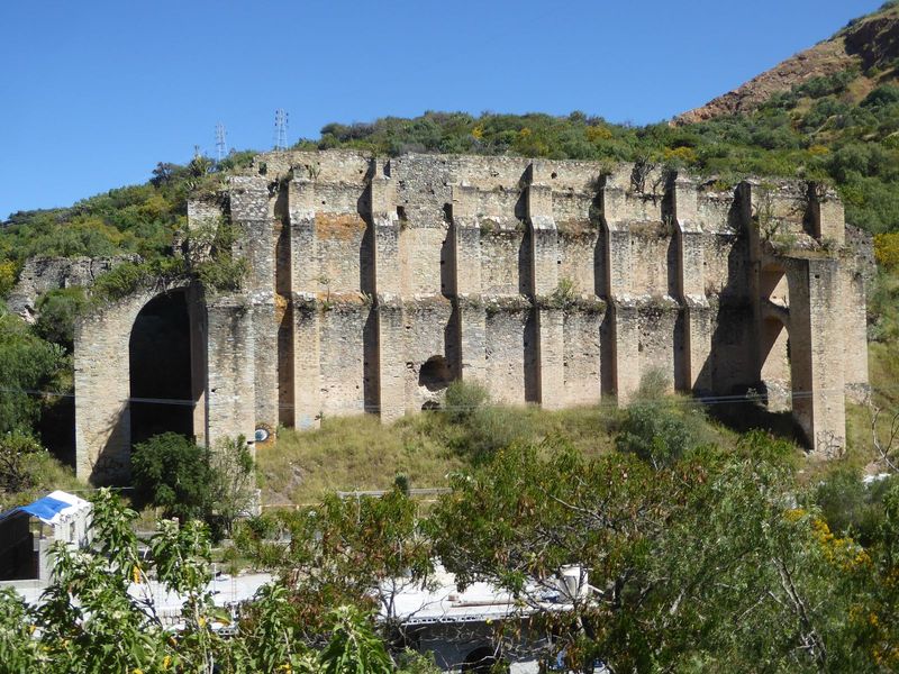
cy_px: 337
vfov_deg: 29.7
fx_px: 1273
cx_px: 450
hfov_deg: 38.9
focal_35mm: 49
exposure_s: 1/500
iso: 80
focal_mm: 8.4
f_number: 4
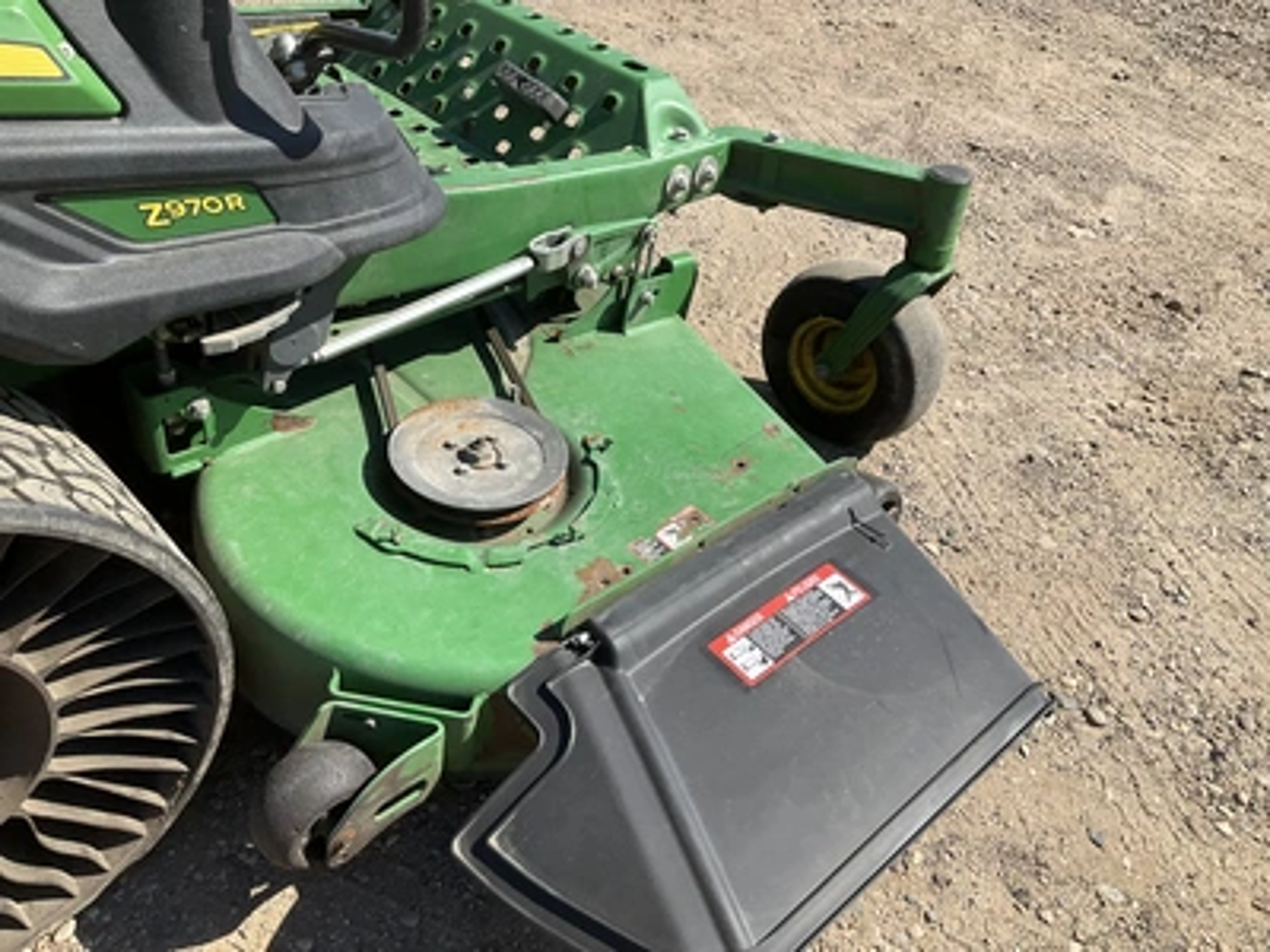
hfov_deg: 61.7
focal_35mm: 29
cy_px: 476
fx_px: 1064
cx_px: 635
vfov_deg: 48.2
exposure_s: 1/1490
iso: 25
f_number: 1.8
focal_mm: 3
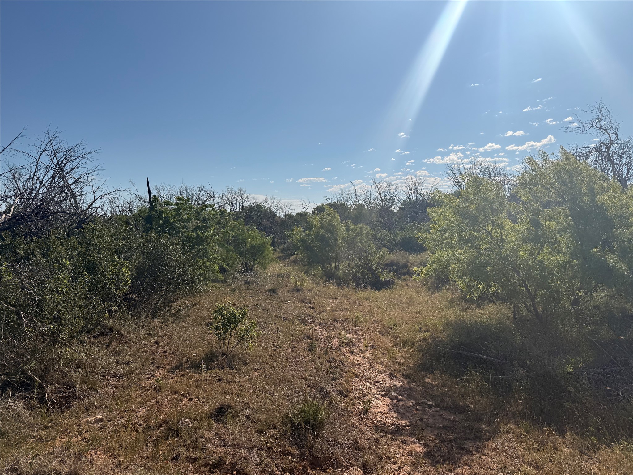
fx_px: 439
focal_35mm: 24
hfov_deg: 71.6
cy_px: 238
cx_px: 316
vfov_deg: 56.8
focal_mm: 6.76
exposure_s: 1/14286
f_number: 1.78
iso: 80
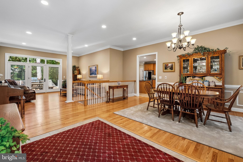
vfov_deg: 77.3
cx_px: 122
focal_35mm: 15
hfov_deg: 100.4
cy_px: 81
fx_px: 101
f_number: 5.6
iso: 400
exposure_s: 1/60
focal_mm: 10
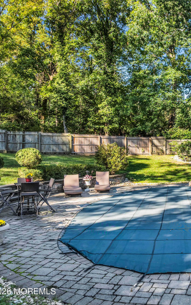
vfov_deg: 56.7
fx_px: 283
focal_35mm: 34
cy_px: 152
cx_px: 190
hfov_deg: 34.1
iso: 130
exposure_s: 1/40
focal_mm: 12.29
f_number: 2.8
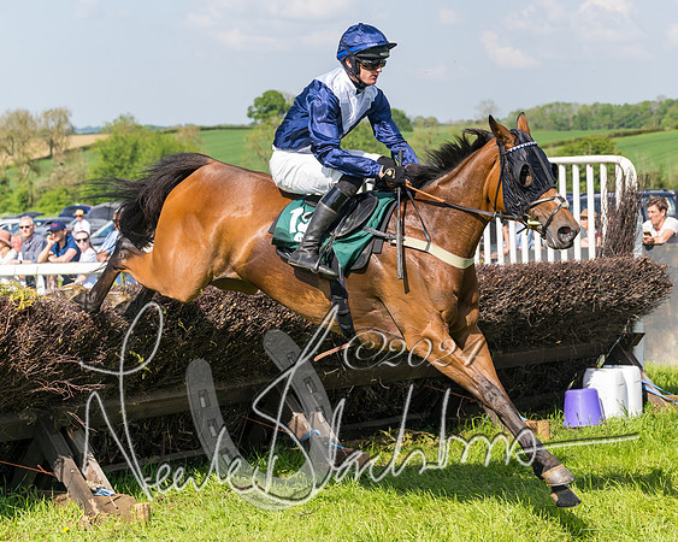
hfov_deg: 19.5
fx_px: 1968
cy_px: 205
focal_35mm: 98
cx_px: 452
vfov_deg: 15.7
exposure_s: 1/2000
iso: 400
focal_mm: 70
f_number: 5
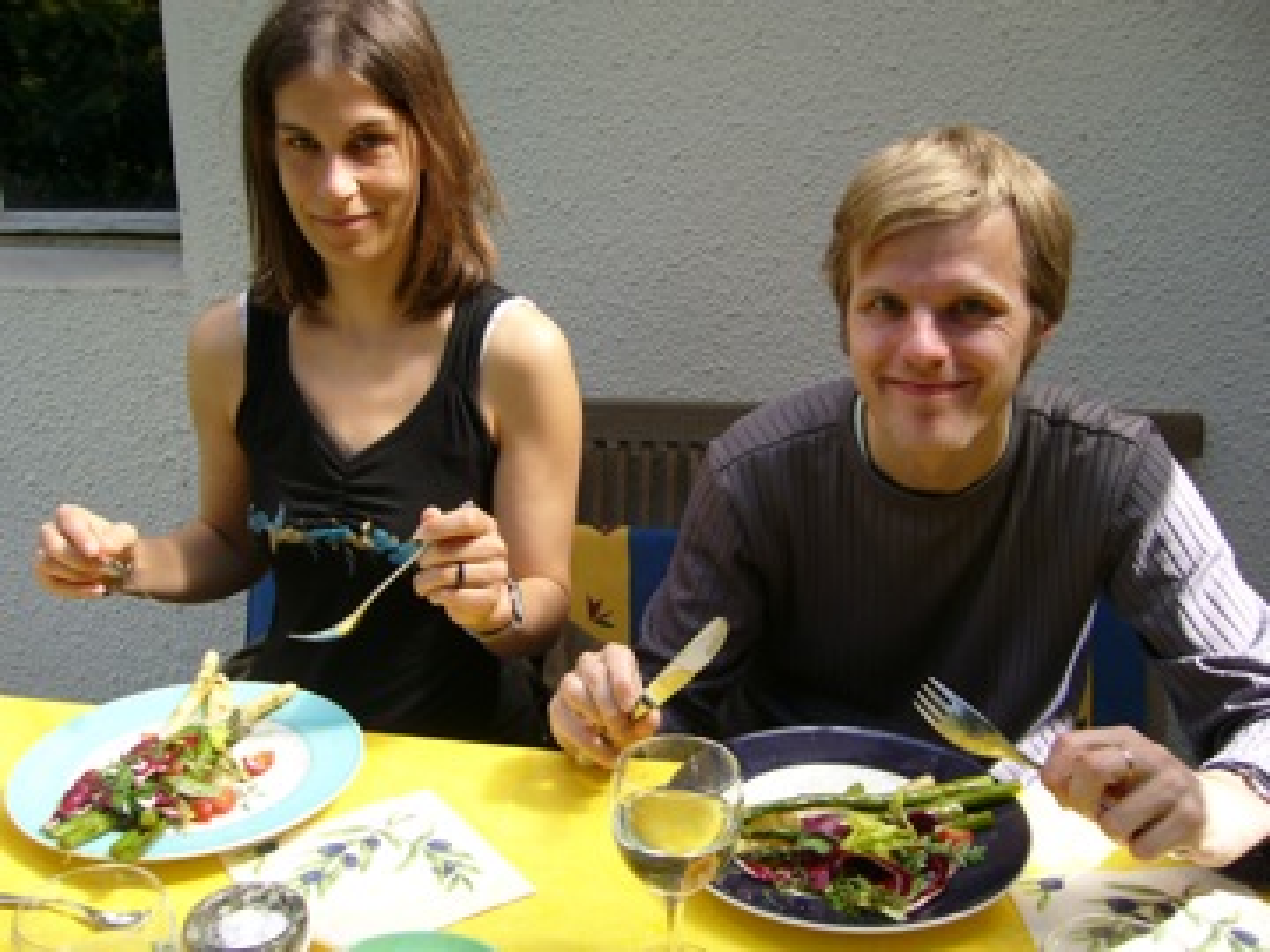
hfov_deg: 52.6
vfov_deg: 40.7
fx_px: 1284
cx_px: 635
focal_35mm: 35
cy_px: 476
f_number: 2.8
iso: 80
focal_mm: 5.8
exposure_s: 1/200
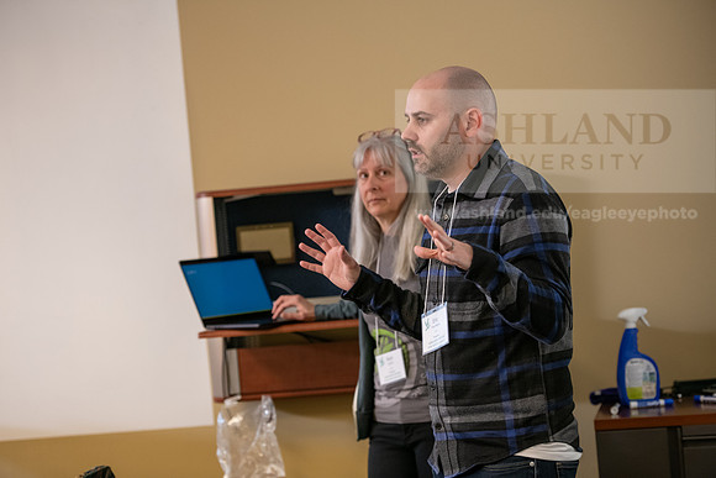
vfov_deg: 14.0
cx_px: 358
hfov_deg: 20.8
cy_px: 239
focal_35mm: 98
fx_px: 1949
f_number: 3.2
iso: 1600
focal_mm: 98
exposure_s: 1/200
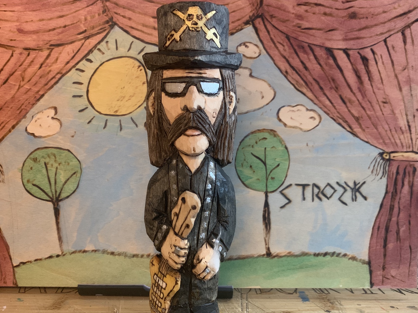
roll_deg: -1.6
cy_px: 169
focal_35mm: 31
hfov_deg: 58.1
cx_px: 181
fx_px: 374
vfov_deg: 45.4
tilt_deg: -6.5
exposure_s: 1/30
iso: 500
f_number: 1.8
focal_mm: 4.25
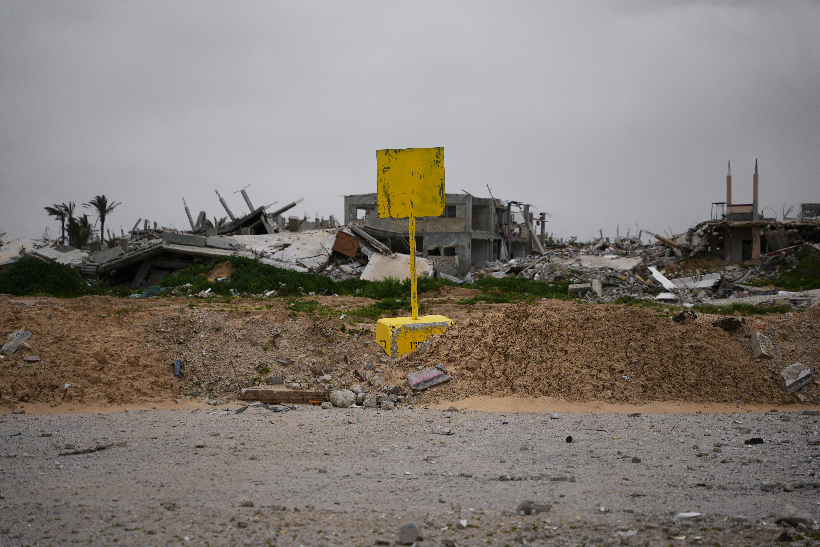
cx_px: 410
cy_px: 274
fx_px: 1594
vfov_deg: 19.5
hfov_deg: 28.8
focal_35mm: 70
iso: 200
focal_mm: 70
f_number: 2.8
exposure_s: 1/5000
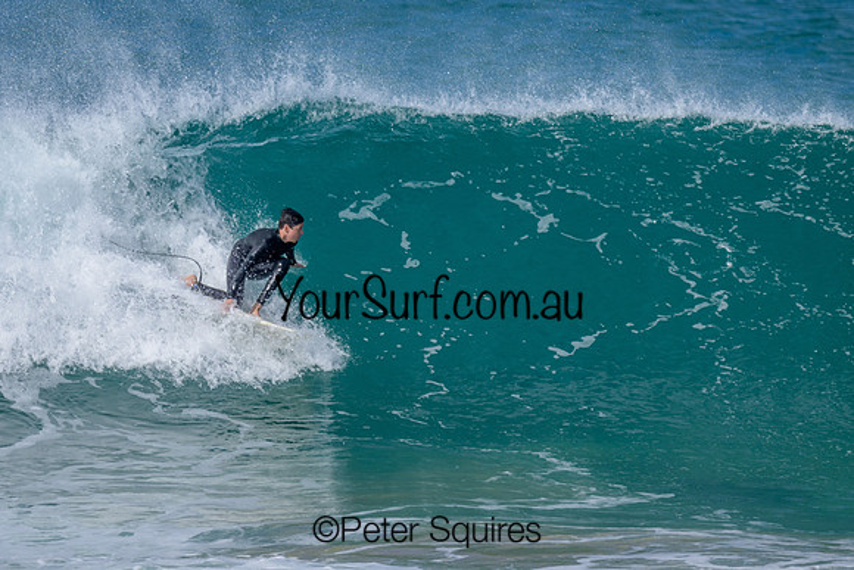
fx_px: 26086
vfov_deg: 1.3
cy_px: 267
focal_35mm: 1099
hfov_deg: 1.9
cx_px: 334
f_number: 6.3
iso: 250
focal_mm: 800
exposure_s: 1/2000
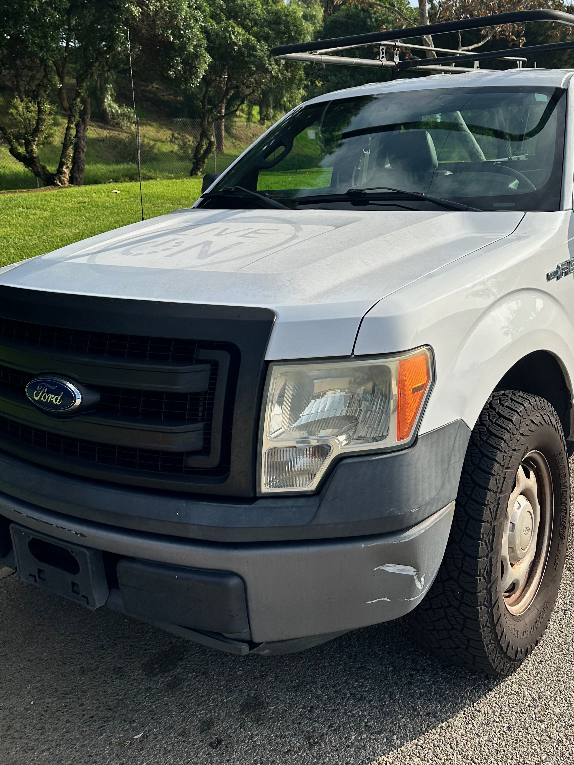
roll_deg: +1.4
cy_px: 248
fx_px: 774
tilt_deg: -6.3
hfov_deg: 40.4
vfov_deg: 51.5
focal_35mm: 35
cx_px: 356
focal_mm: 6.86
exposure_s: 1/4545
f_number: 1.78
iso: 80
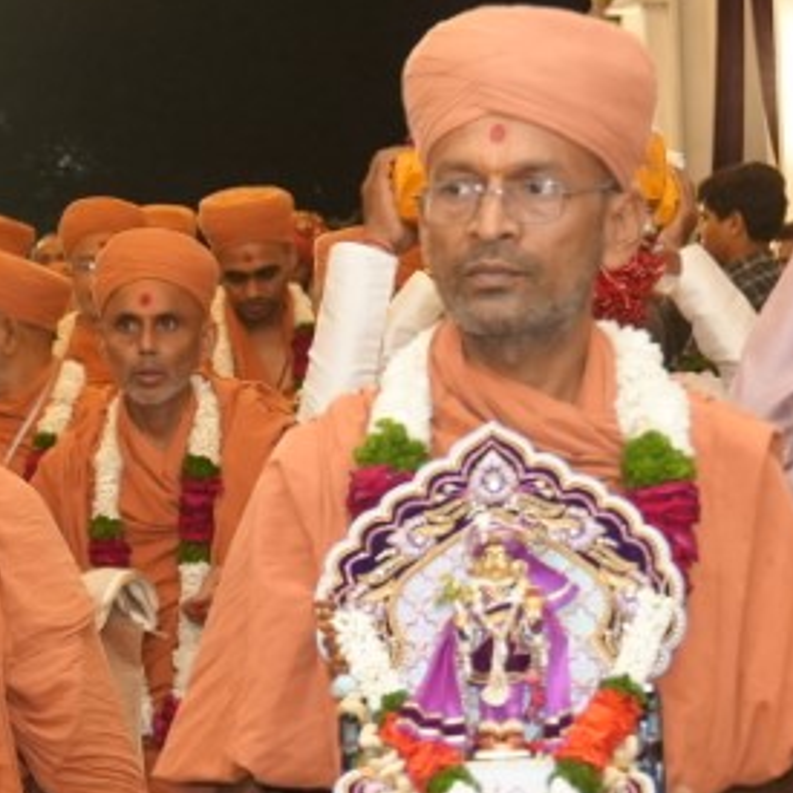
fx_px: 4665
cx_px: 0
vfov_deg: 9.7
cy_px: 666
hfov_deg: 9.6
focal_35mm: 180
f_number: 4
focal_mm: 36
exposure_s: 1/160
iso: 2000
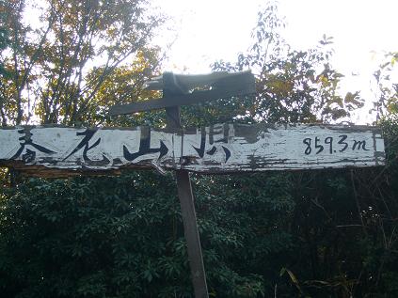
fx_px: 632
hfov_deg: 34.9
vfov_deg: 26.5
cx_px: 199
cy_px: 149
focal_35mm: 55
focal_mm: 9.1
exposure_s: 1/250
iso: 80
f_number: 3.5
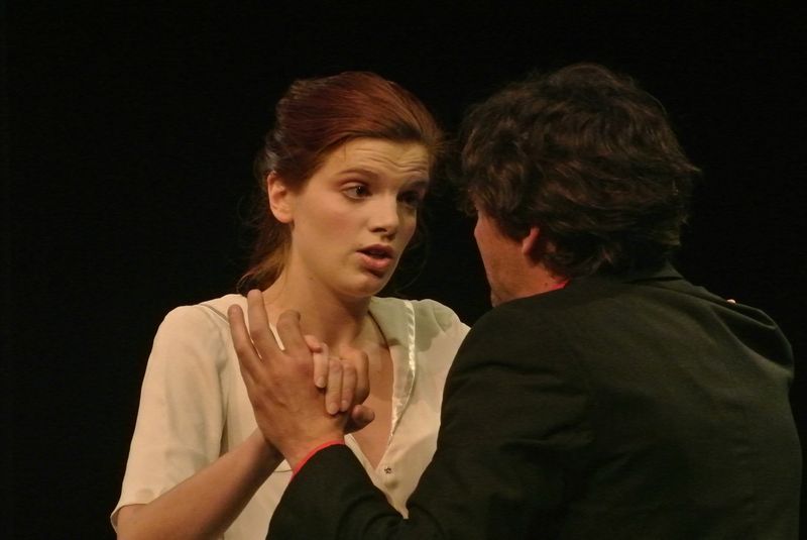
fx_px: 6664
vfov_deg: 4.6
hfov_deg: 6.9
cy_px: 270
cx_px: 404
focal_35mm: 297
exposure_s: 1/100
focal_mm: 110
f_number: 6.3
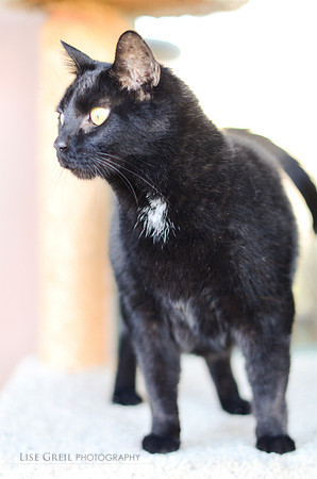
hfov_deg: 18.1
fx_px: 995
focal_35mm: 75
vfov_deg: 27.0
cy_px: 240
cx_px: 158
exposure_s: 1/200
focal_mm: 50
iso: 500
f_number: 1.8
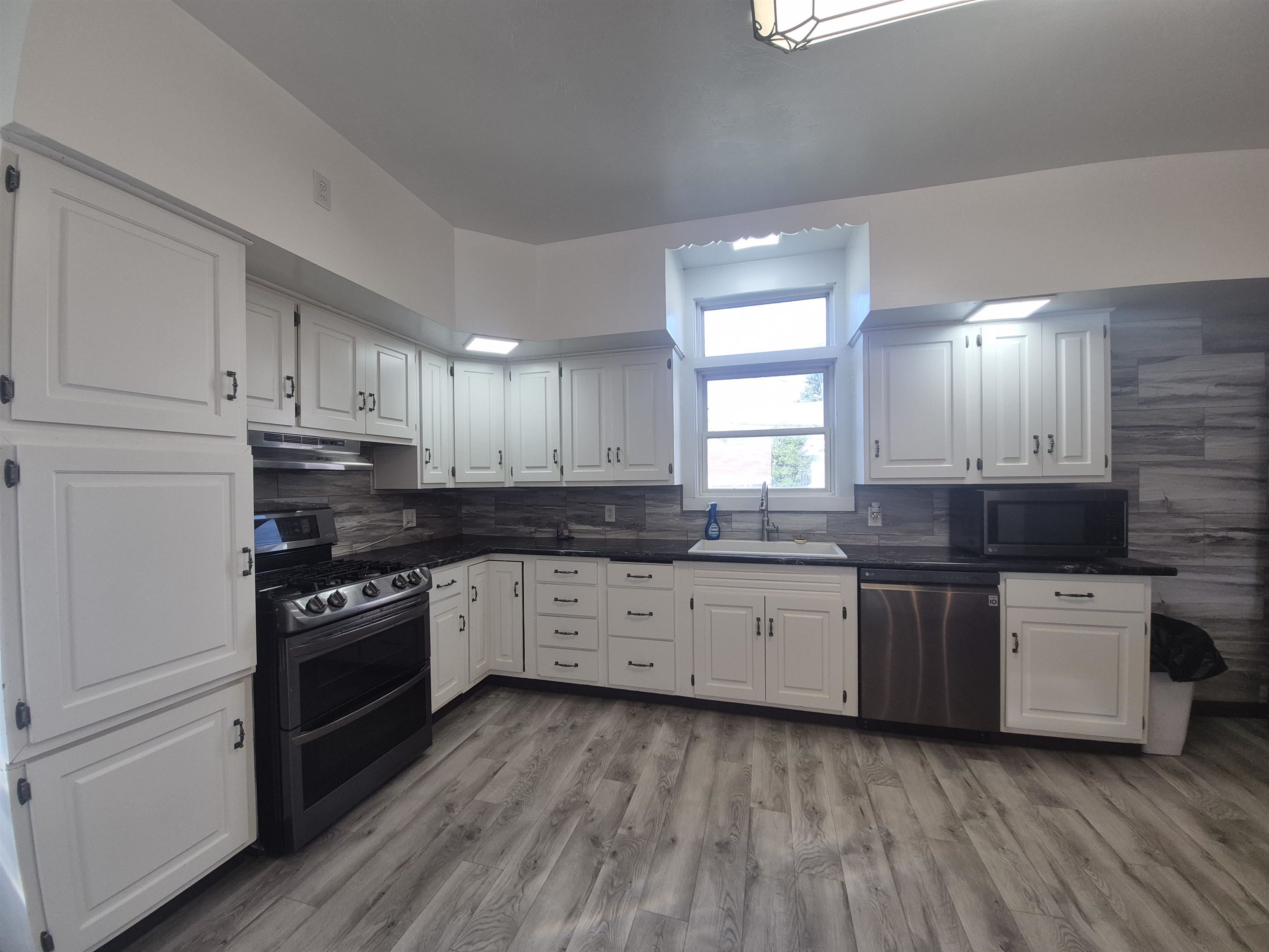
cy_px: 476
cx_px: 634
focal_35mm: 13
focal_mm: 1.74
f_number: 2.2
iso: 50
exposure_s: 1/120
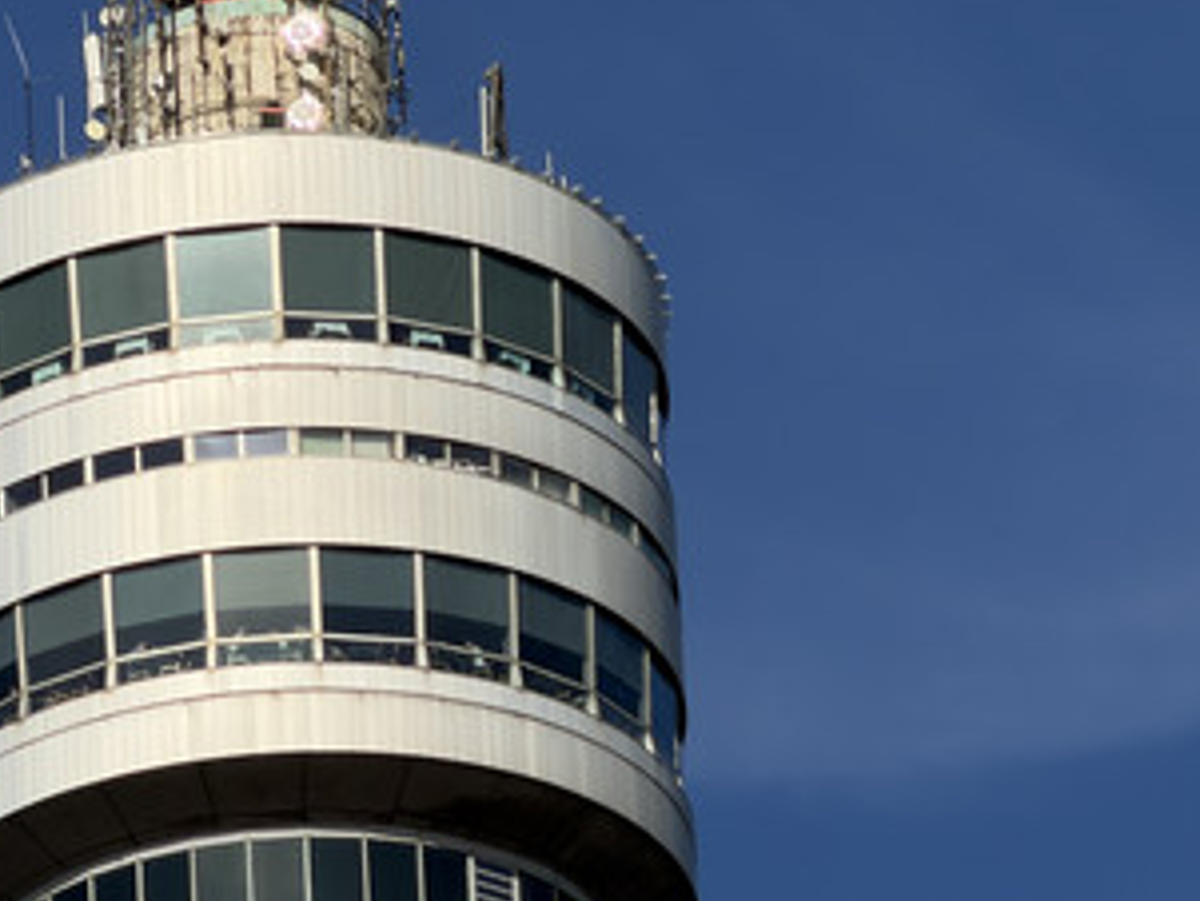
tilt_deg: +26.3
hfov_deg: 4.7
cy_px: 833
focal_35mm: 425
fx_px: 14739
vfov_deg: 3.5
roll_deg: +2.8
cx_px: 291
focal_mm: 16.89
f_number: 2.8
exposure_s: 1/1190
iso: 16
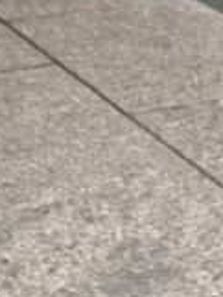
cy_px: -314
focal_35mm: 223
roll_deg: -0.2
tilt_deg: -8.3
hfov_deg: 6.6
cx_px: 286
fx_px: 1913
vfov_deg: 8.4
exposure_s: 1/120
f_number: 2.4
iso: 50
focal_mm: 4.28
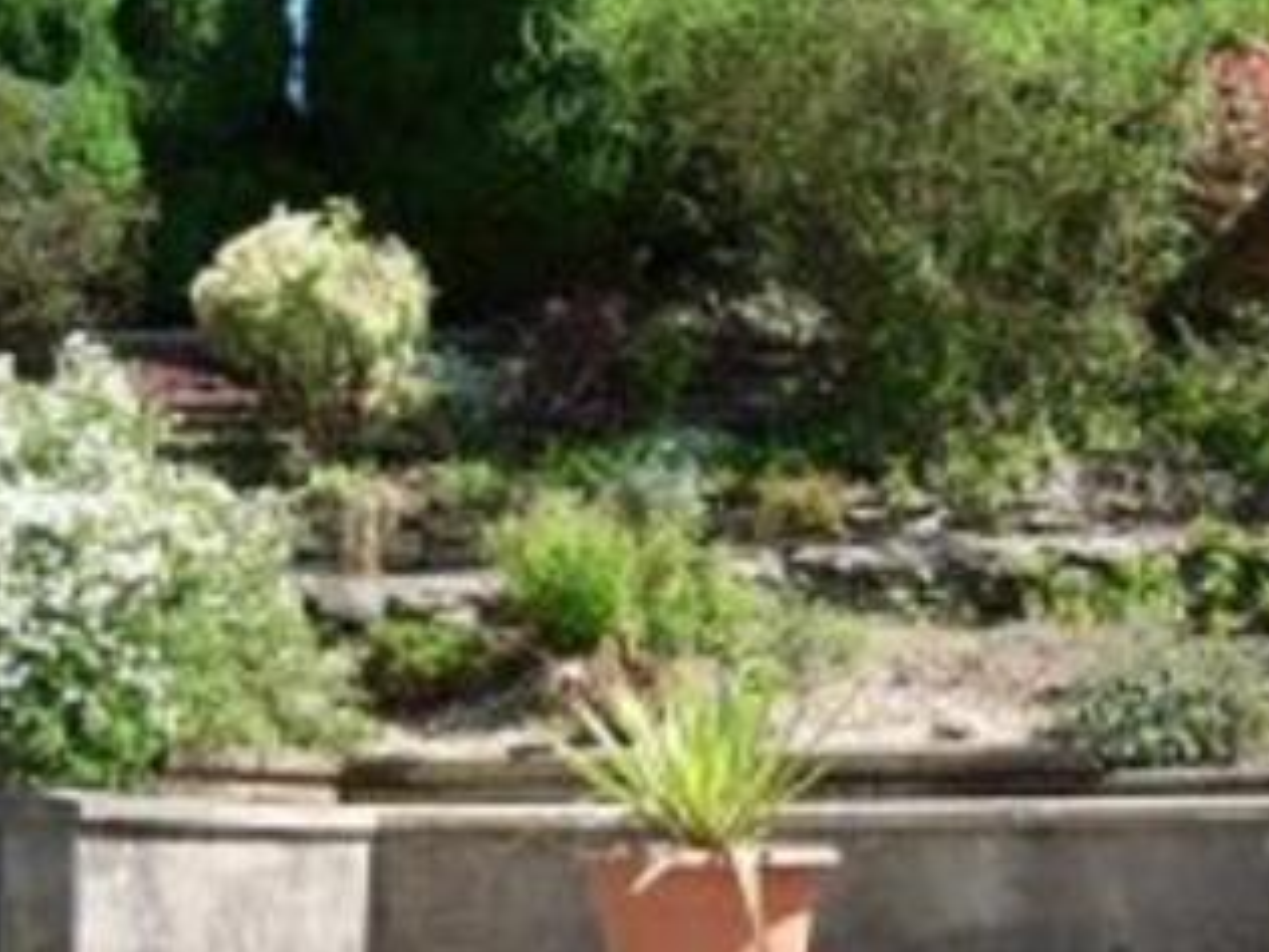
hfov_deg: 27.7
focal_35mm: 70
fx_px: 2566
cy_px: 424
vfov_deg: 21.0
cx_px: 769
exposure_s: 1/271
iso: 79
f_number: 4.8
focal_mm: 7.8
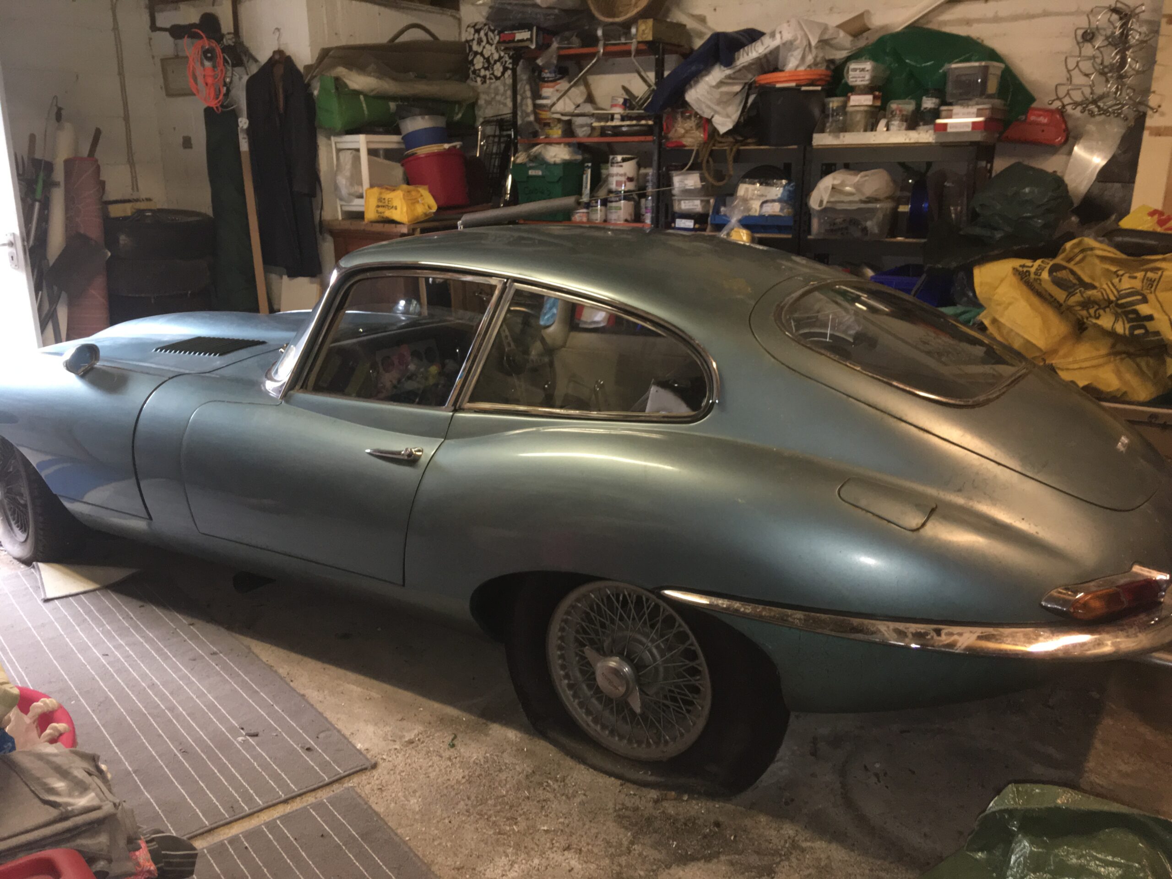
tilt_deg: -17.1
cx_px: 586
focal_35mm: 29
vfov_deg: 48.2
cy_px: 440
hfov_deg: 61.7
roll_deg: -0.1
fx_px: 982
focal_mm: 4.15
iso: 100
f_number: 2.2
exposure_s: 1/20
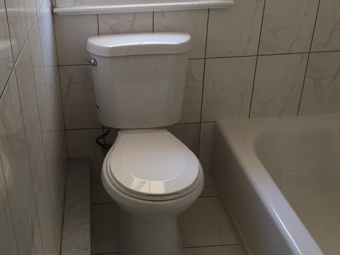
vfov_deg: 35.1
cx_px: 115
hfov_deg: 45.1
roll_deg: +3.6
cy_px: 126
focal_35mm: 41
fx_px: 403
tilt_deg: -27.9
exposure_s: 1/30
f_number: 2.2
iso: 80
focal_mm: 4.15
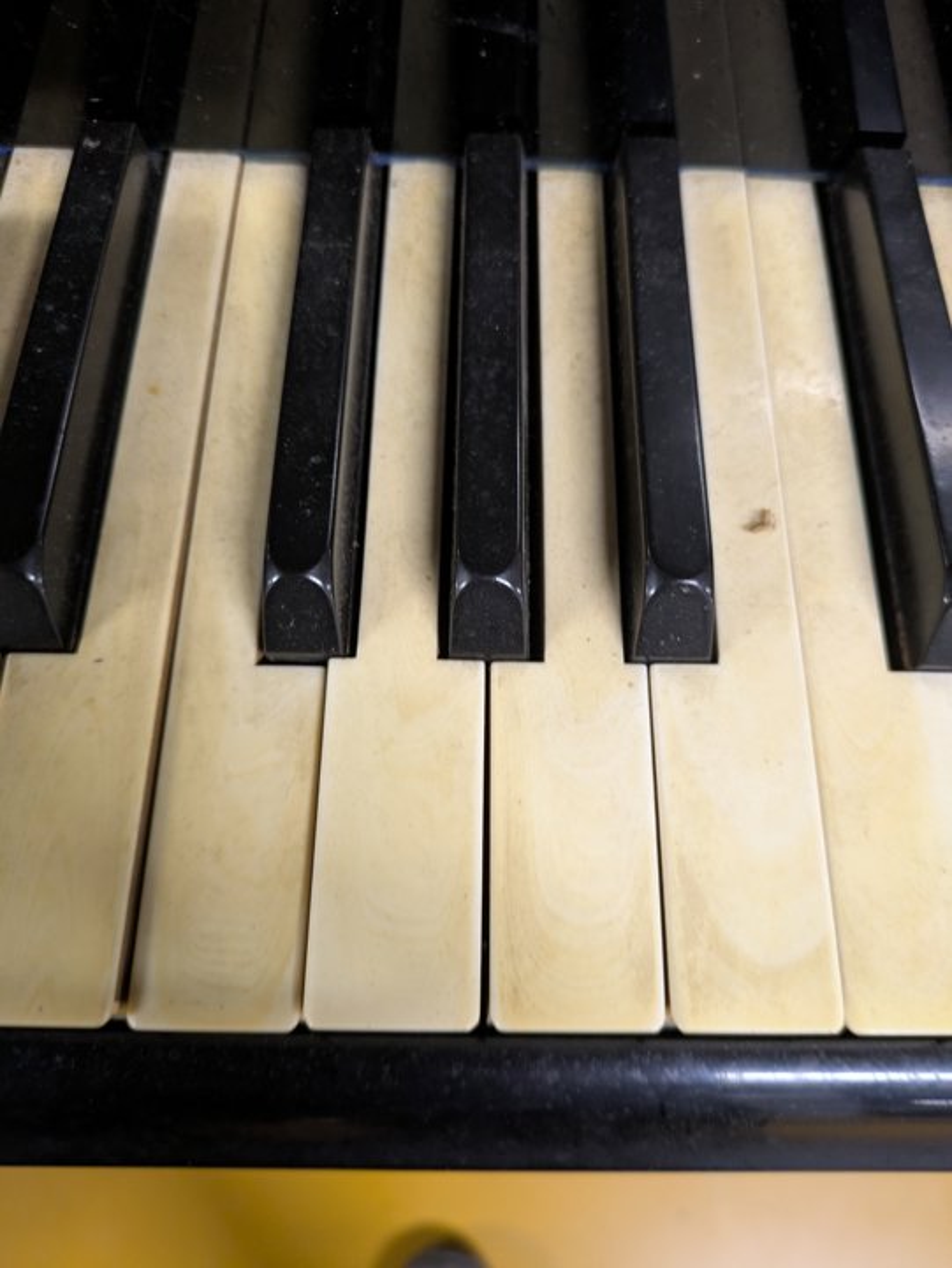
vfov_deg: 69.4
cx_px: 476
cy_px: 634
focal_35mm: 25
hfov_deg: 54.9
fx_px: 916
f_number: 1.89
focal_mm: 5.43
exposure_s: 1/24
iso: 349
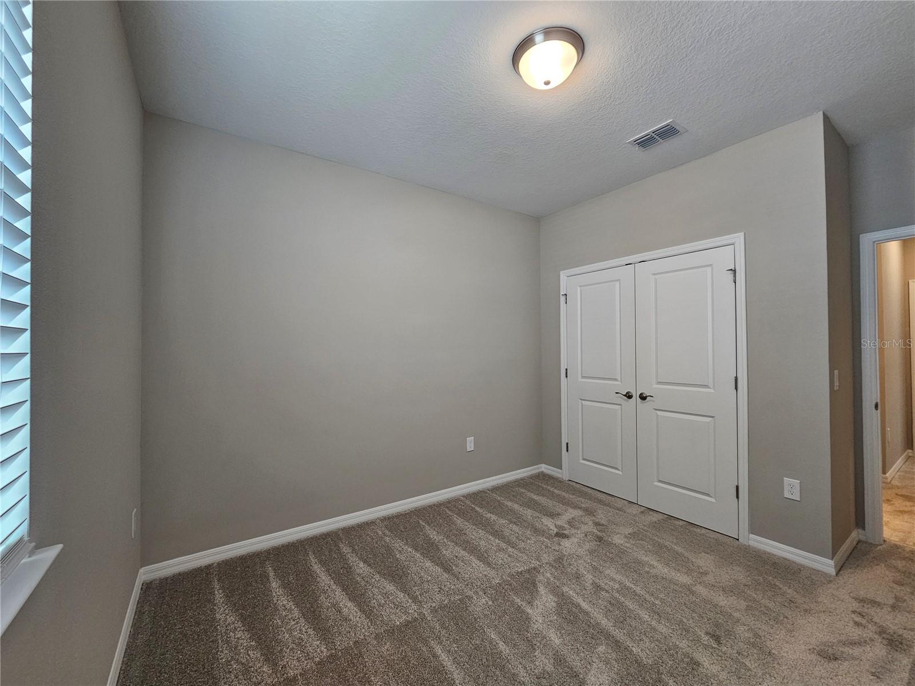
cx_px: 458
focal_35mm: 13
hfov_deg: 106.2
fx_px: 344
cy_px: 343
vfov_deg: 89.9
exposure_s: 1/60
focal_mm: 2.2
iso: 160
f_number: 2.2
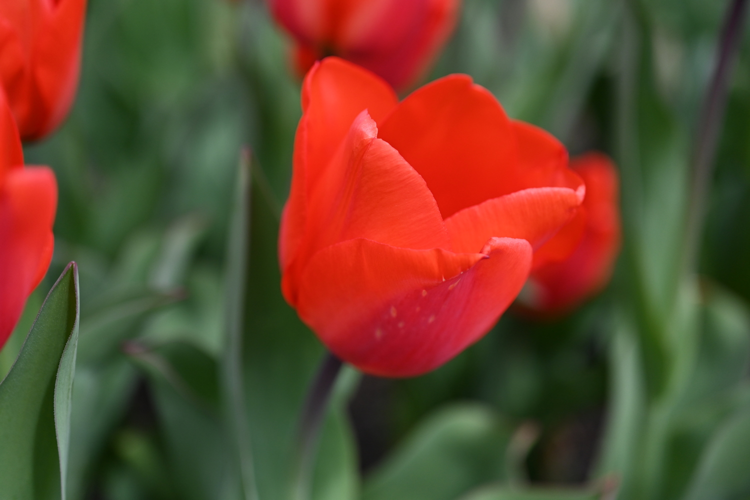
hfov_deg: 39.6
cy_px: 250
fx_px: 1042
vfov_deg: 27.0
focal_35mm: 50
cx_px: 375
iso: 640
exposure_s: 1/4000
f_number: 3.5
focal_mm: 50
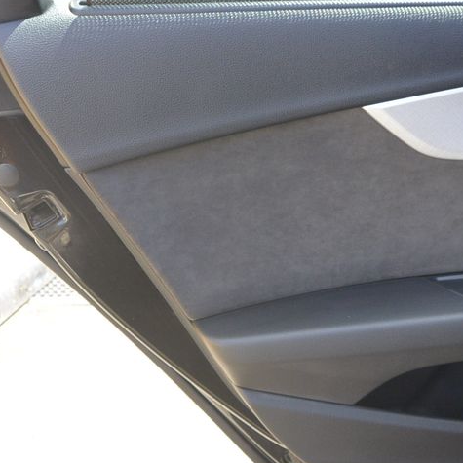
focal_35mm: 55
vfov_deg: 31.1
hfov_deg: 30.0
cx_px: 399
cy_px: 259
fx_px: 832
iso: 200
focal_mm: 11.4
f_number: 3.5
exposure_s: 1/200
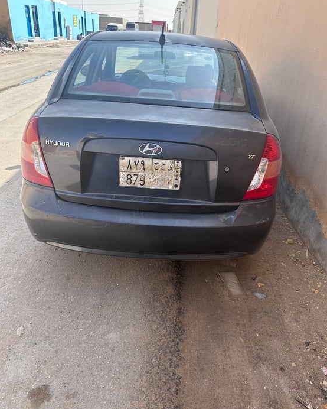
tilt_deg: -27.9
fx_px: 314
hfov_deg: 54.9
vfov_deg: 66.0
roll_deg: -4.6
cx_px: 168
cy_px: 208
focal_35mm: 26
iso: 80
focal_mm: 6.86
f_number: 1.78
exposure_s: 1/1272
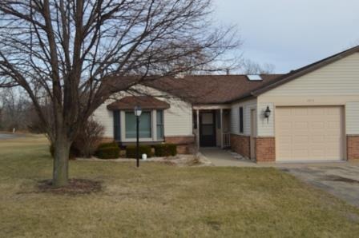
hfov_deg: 49.6
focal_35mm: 39
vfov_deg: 34.2
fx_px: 389
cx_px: 180
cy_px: 119
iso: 100
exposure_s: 1/250
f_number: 8
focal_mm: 26
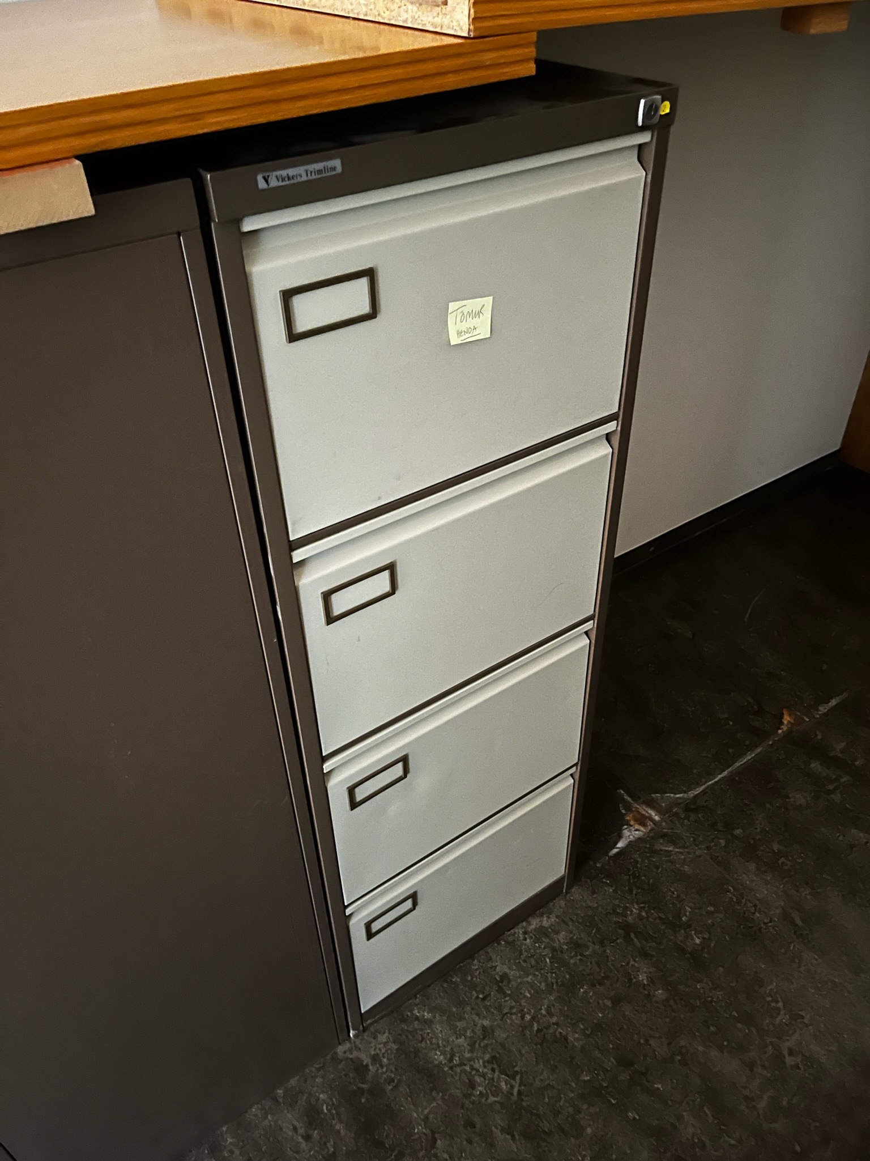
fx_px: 872
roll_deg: +2.3
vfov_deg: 67.3
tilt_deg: -38.6
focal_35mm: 26
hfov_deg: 53.0
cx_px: 435
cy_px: 580
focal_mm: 5.1
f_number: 1.6
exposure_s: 1/9
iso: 800
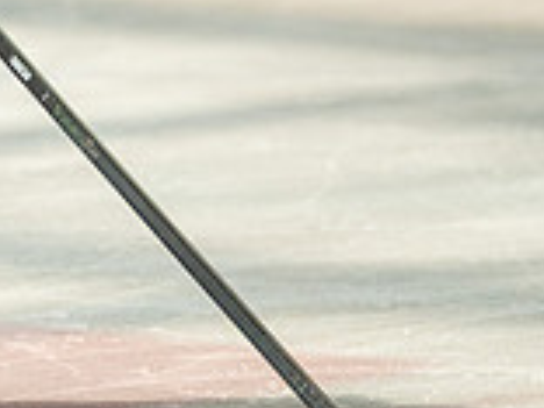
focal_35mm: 1213
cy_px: -59
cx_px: -170
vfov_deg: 1.2
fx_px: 19063
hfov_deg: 1.6
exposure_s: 1/6400
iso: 1600
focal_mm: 261
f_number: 3.2
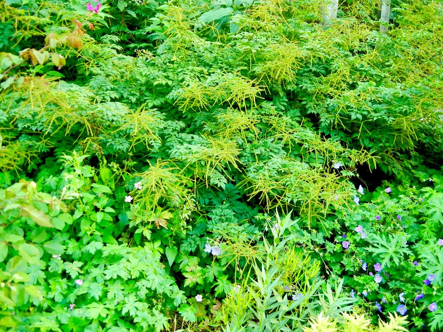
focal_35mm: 45
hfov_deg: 42.1
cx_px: 222
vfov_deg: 32.2
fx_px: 576
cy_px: 166
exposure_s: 1/25.7
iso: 400
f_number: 3.8
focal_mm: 8.1
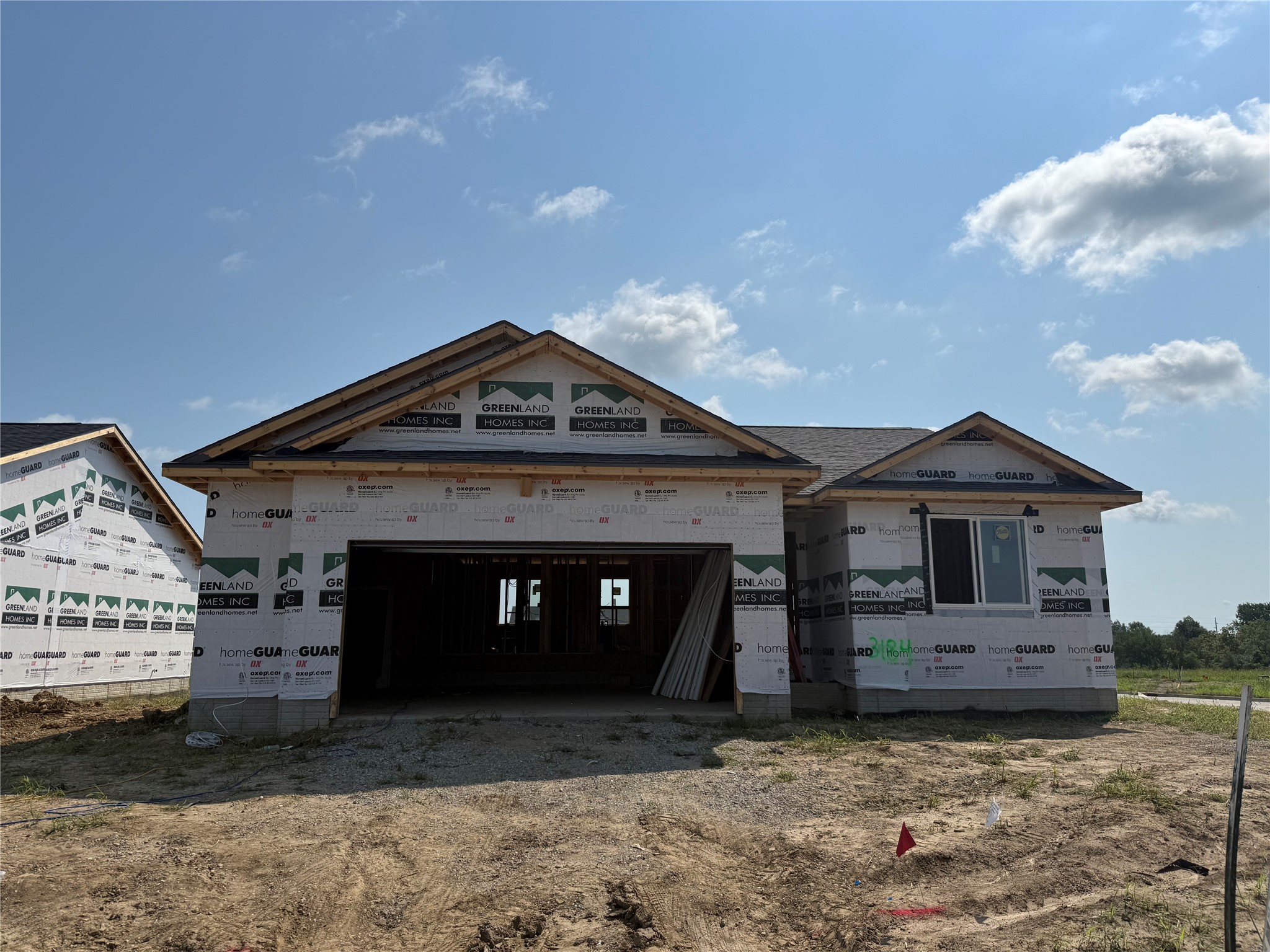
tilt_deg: +11.3
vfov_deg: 56.8
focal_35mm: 24
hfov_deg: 71.6
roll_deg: -0.1
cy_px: 476
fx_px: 881
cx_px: 635
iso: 80
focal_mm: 6.76
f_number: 1.78
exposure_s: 1/14286
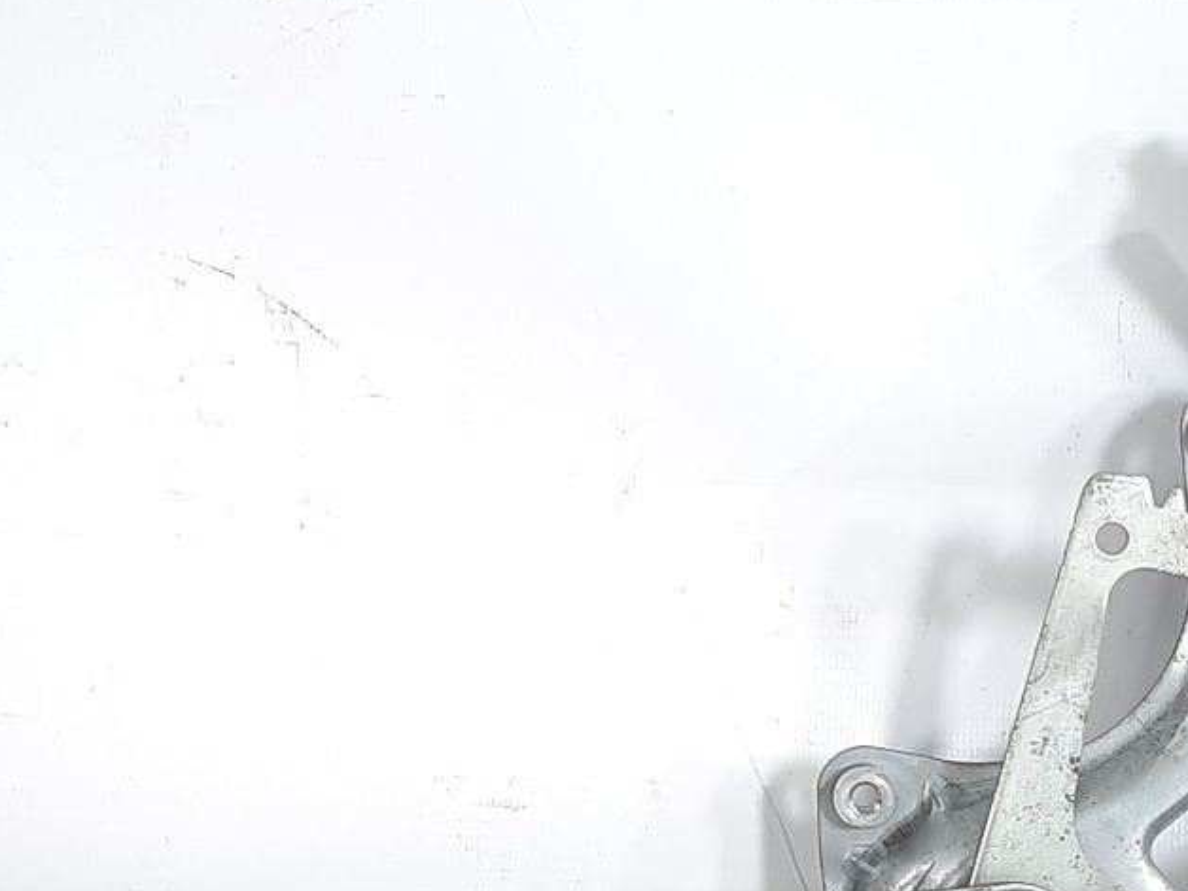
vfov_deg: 20.1
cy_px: 634
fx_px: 2505
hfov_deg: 26.5
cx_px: 389
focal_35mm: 73
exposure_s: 1/50
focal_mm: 3.93
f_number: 1.7
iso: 64
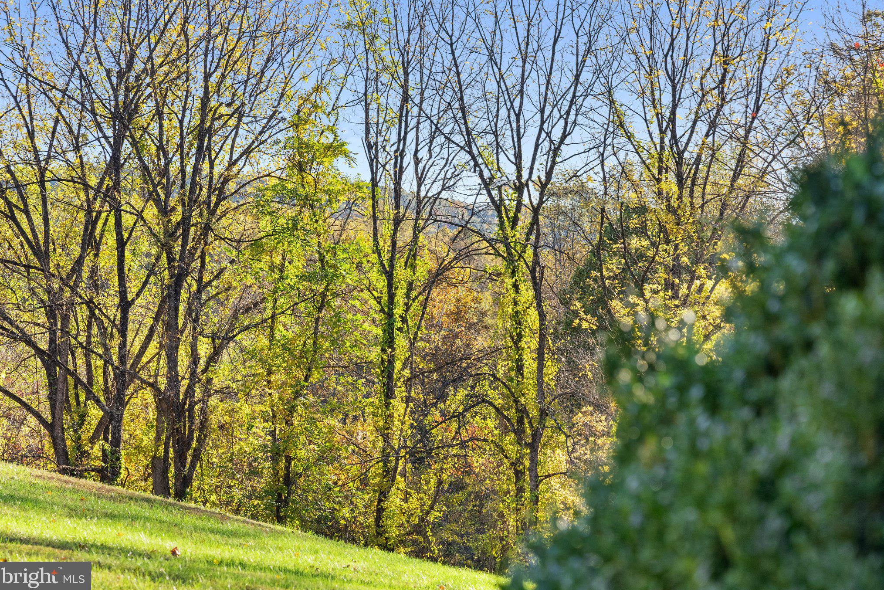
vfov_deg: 12.9
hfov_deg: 19.3
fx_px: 2603
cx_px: 440
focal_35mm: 106
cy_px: 296
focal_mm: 105
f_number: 8
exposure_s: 1/160
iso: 640
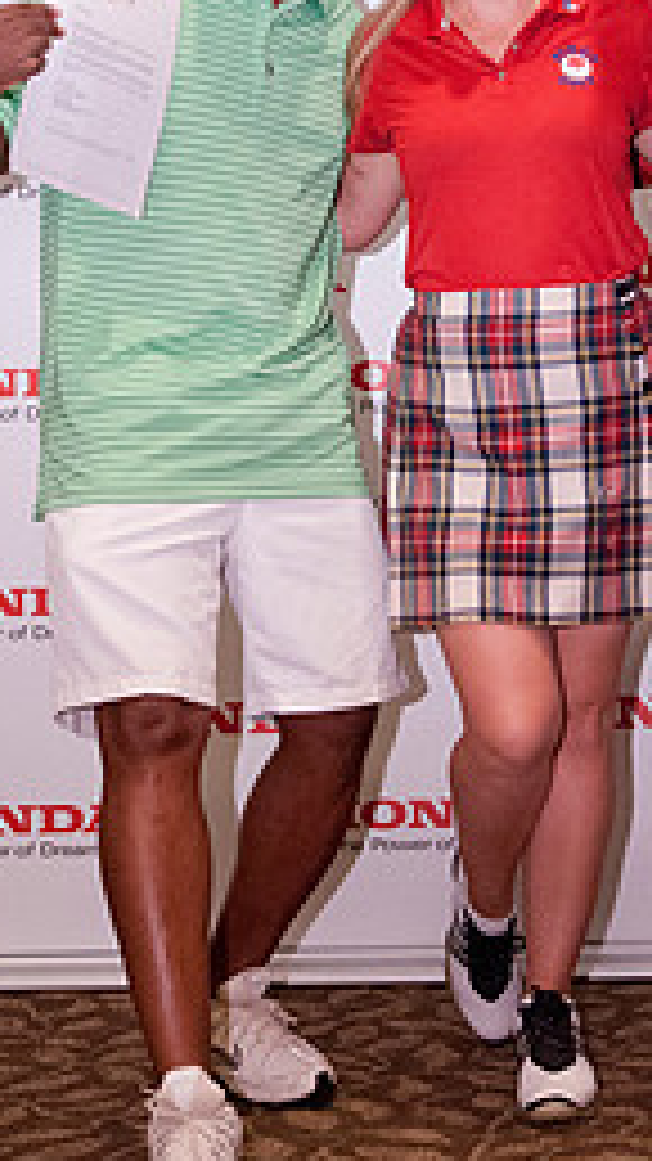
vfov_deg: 25.8
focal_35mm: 82
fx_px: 2522
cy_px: 382
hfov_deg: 14.6
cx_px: 537
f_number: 4.5
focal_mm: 30
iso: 1250
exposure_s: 1/100
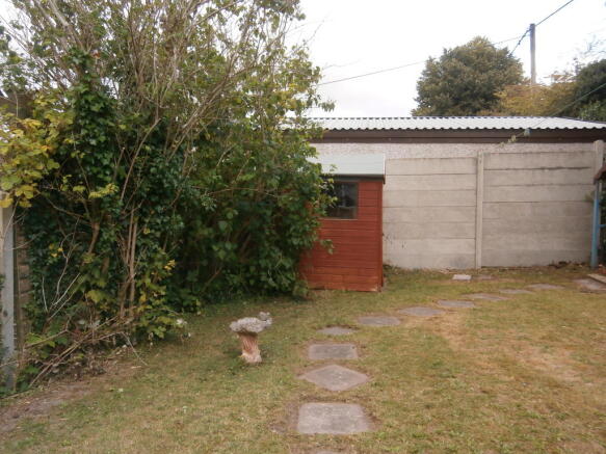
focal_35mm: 26
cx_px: 303
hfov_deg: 67.3
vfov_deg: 53.0
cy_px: 227
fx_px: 455
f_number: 2.8
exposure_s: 1/200
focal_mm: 4.7
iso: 80
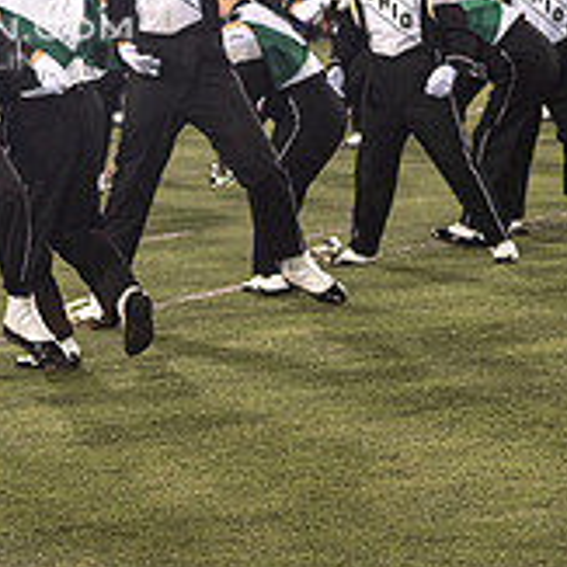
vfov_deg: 8.2
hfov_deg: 8.2
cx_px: -108
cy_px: -97
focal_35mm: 212
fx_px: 3929
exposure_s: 1/500
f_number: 2.8
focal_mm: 70
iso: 1000
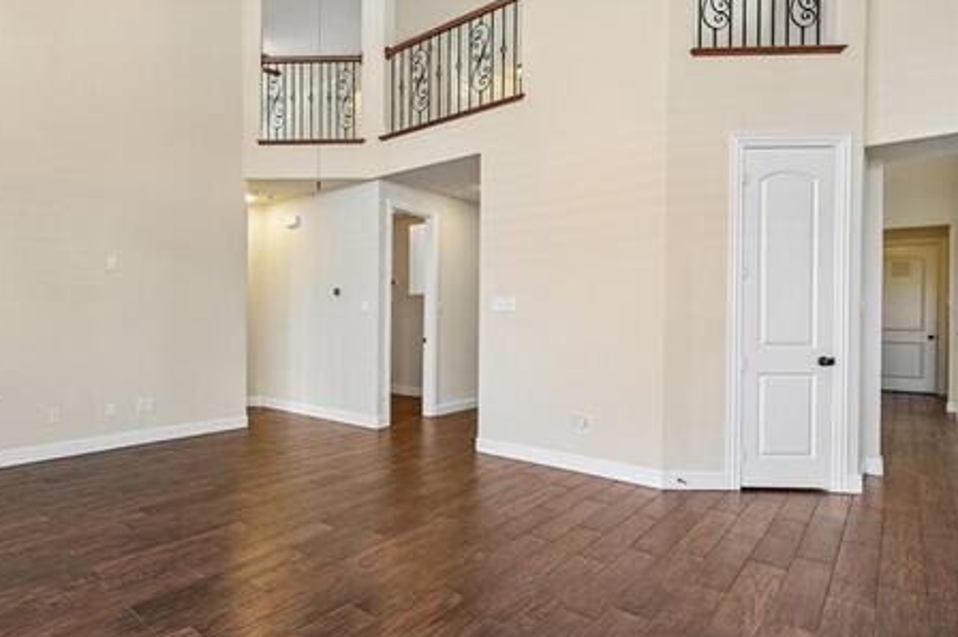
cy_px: 329
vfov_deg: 61.8
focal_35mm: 20
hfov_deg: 79.5
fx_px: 532
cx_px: 276
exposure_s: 1/13
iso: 400
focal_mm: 14
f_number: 8
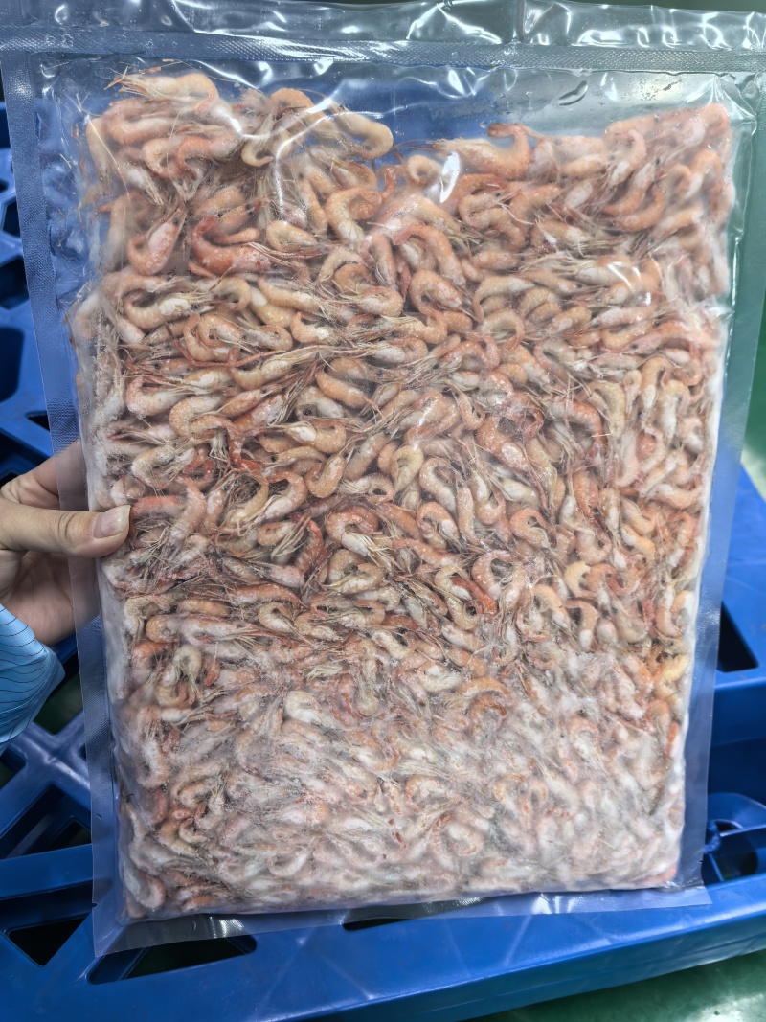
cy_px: 511
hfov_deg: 51.3
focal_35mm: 27
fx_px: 797
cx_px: 383
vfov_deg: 65.3
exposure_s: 1/50
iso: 160
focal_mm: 5.75
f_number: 2
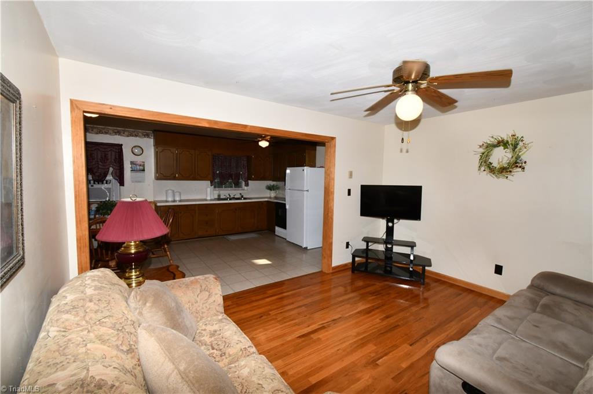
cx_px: 296
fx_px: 247
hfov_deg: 100.5
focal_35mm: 15
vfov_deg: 77.2
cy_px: 197
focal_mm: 10
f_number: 20
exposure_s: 1/60
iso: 800
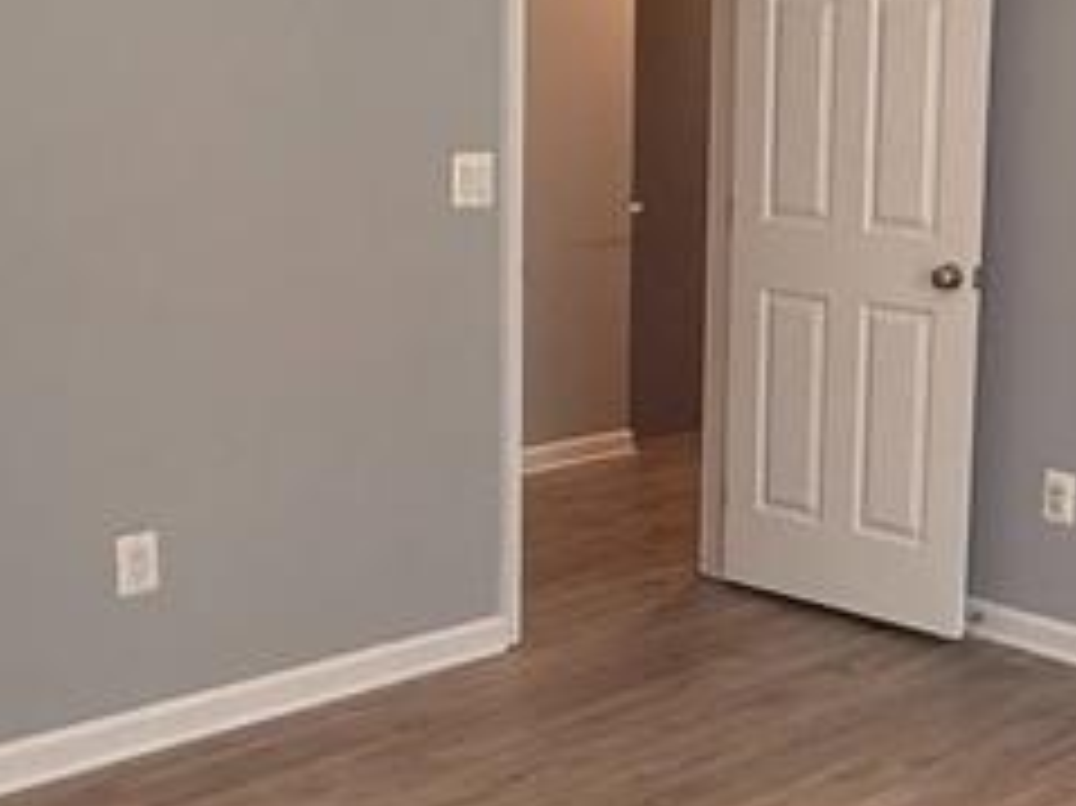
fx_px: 1864
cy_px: 324
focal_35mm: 60
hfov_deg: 31.9
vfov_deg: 24.4
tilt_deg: -7.4
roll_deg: -1.3
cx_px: 716
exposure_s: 1/120
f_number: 2.2
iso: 320
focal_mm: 2.22
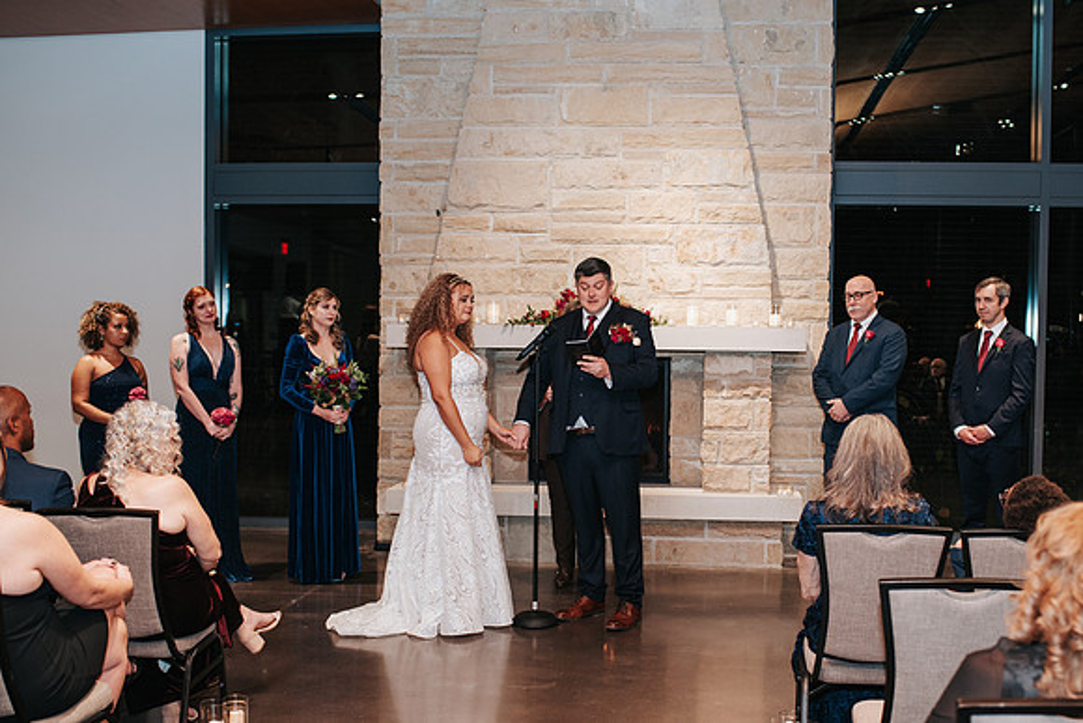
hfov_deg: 44.9
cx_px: 597
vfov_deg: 30.9
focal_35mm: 43
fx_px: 1308
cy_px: 410
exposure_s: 1/200
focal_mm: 35
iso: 1000
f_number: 2.8
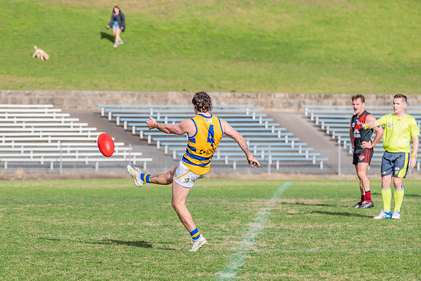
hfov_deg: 6.7
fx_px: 3571
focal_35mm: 305
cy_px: 157
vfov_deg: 4.5
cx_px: 177
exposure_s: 1/1600
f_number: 9
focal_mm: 260
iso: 800
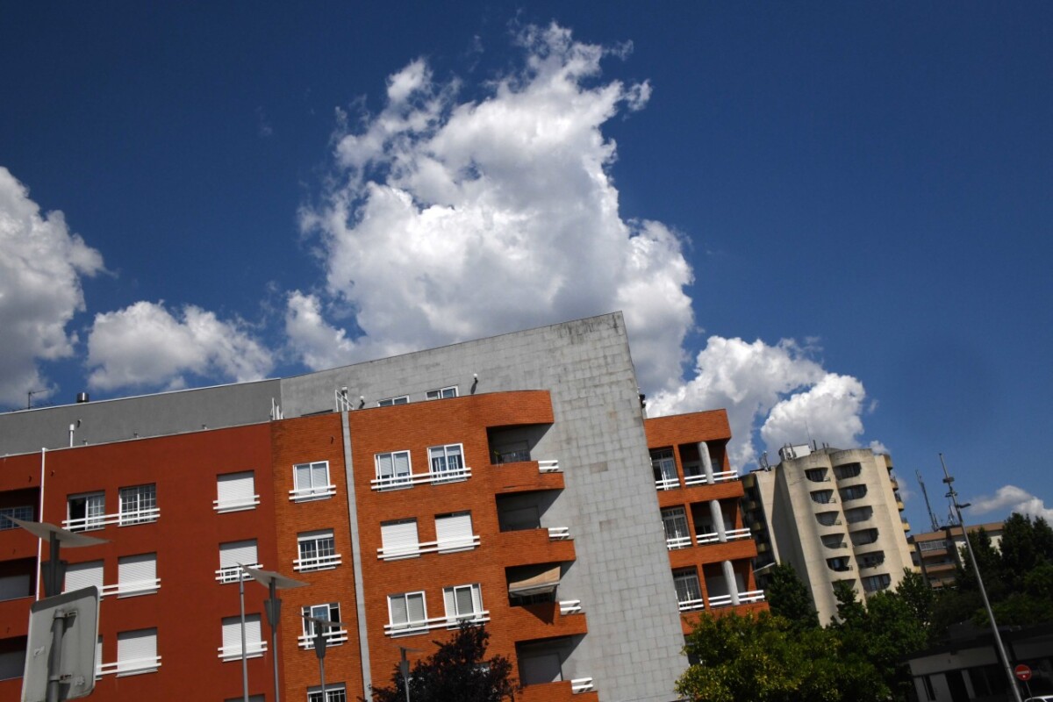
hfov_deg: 54.4
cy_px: 351
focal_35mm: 35
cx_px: 526
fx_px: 1024
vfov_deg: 37.9
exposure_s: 1/2000
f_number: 22
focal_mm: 35
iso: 2000
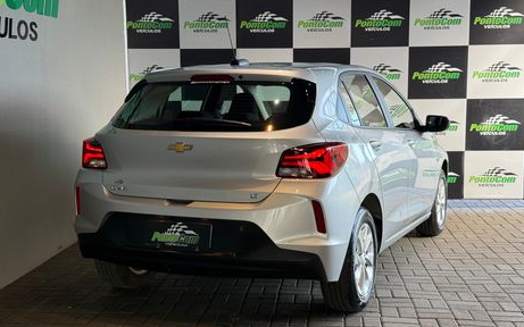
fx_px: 743
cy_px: 176
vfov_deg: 24.9
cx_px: 261
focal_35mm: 52
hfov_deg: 38.9
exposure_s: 1/137
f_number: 1.78
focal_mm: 6.76
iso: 50
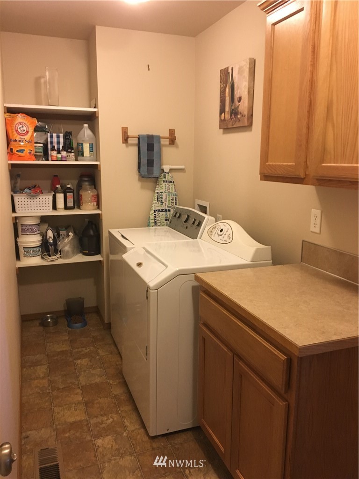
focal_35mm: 29
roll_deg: -0.3
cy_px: 240
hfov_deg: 48.2
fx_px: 401
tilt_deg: -10.4
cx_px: 180
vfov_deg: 61.7
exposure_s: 1/24
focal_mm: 4.15
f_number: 2.2
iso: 200
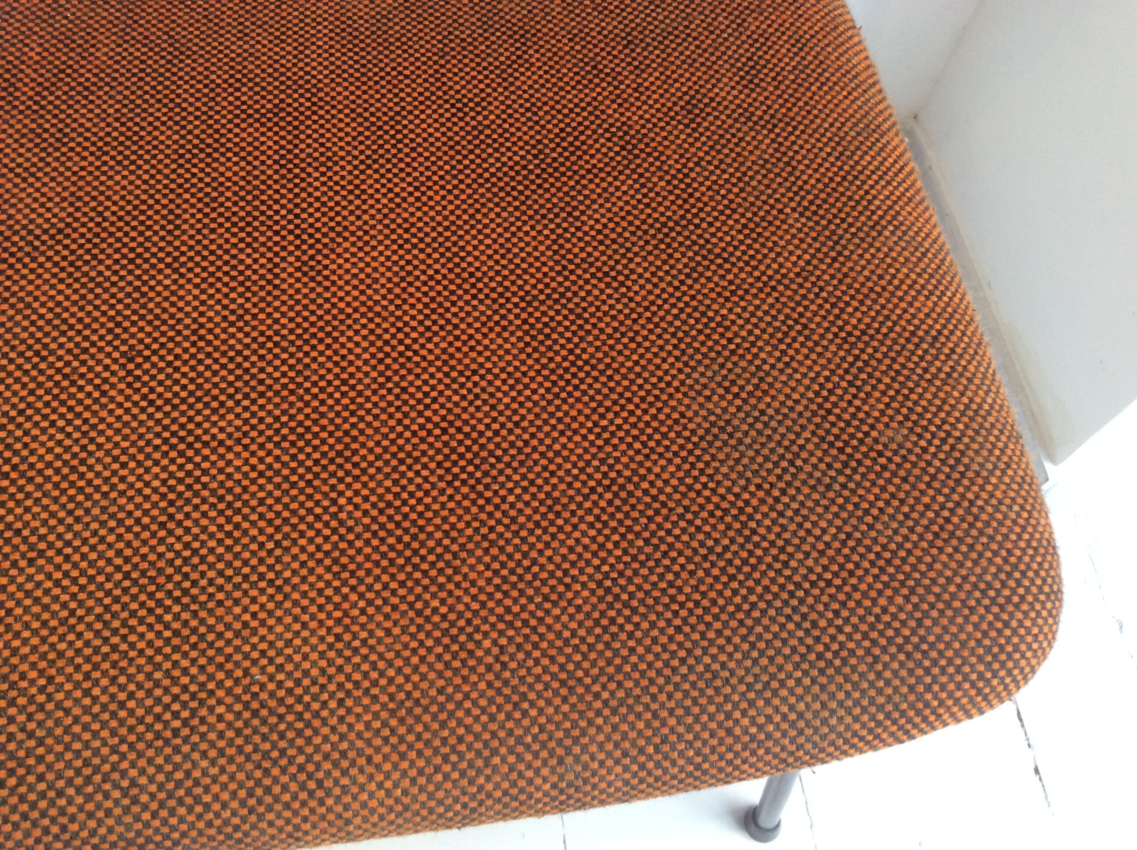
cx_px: 568
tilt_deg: -64.4
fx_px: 1050
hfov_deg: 56.9
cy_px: 425
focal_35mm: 32
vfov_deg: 44.1
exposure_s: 1/25
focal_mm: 3.3
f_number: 2.4
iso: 80
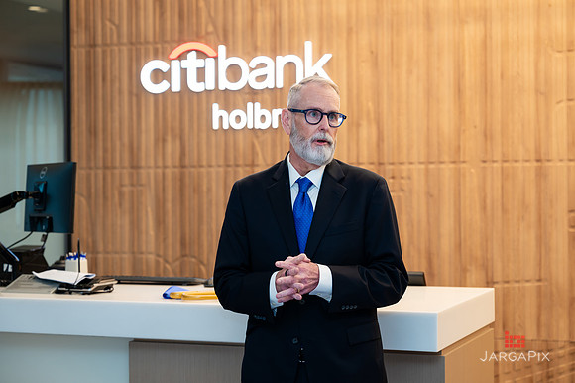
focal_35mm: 74
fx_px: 1185
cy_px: 181
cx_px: 288
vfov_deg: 18.4
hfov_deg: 27.3
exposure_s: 1/200
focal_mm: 70
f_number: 3.5
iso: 500
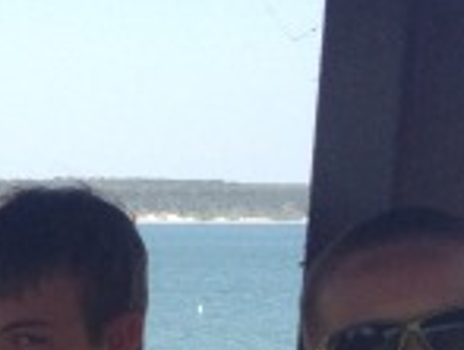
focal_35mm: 190
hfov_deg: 9.7
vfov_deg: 7.5
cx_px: -477
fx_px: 2553
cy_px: 687
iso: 80
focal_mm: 4.28
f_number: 2.4
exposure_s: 1/1227
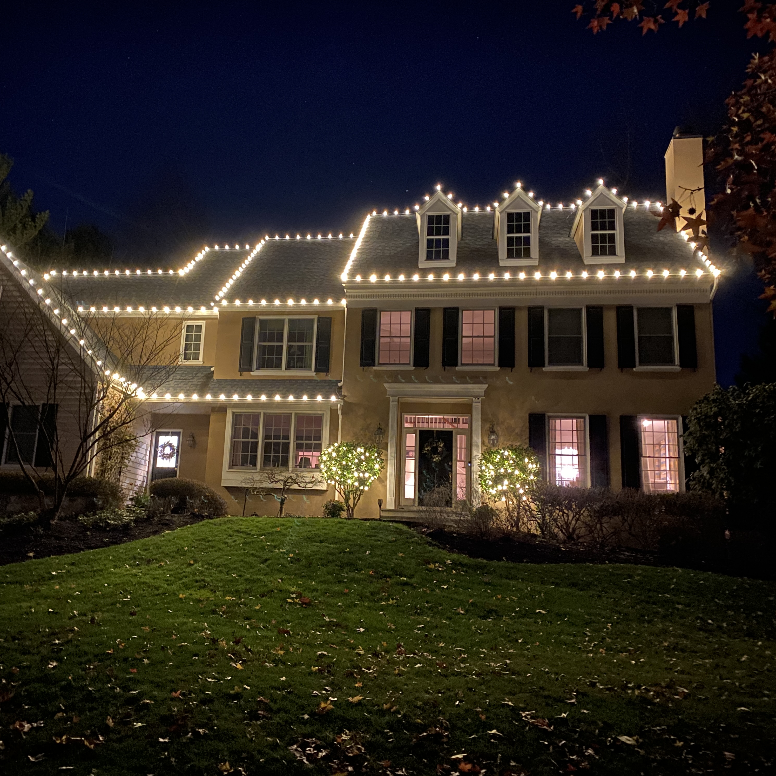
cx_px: 329
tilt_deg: +12.4
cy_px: 387
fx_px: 786
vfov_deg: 52.5
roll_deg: -3.7
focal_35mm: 31
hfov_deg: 52.3
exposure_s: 1/4
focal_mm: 4.25
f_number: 1.8
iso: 640
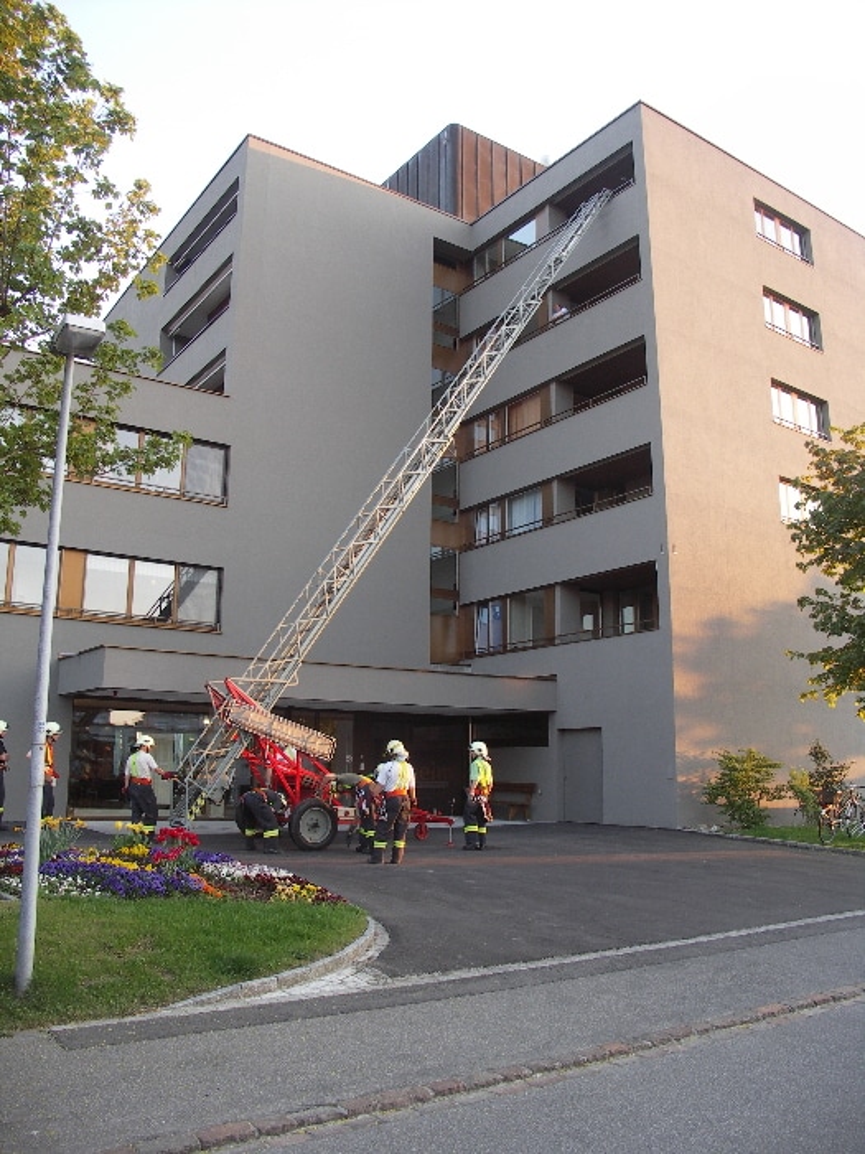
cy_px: 577
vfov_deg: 63.4
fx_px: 933
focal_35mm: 28
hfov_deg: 49.7
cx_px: 432
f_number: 2.8
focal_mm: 7.2
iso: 100
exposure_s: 1/50
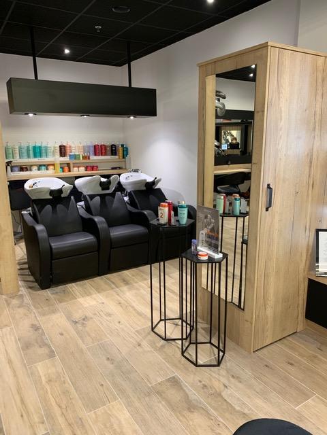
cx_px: 164
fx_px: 327
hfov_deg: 53.1
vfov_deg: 67.3
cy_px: 218
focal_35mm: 26
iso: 200
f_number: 1.8
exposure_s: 1/50
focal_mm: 4.25
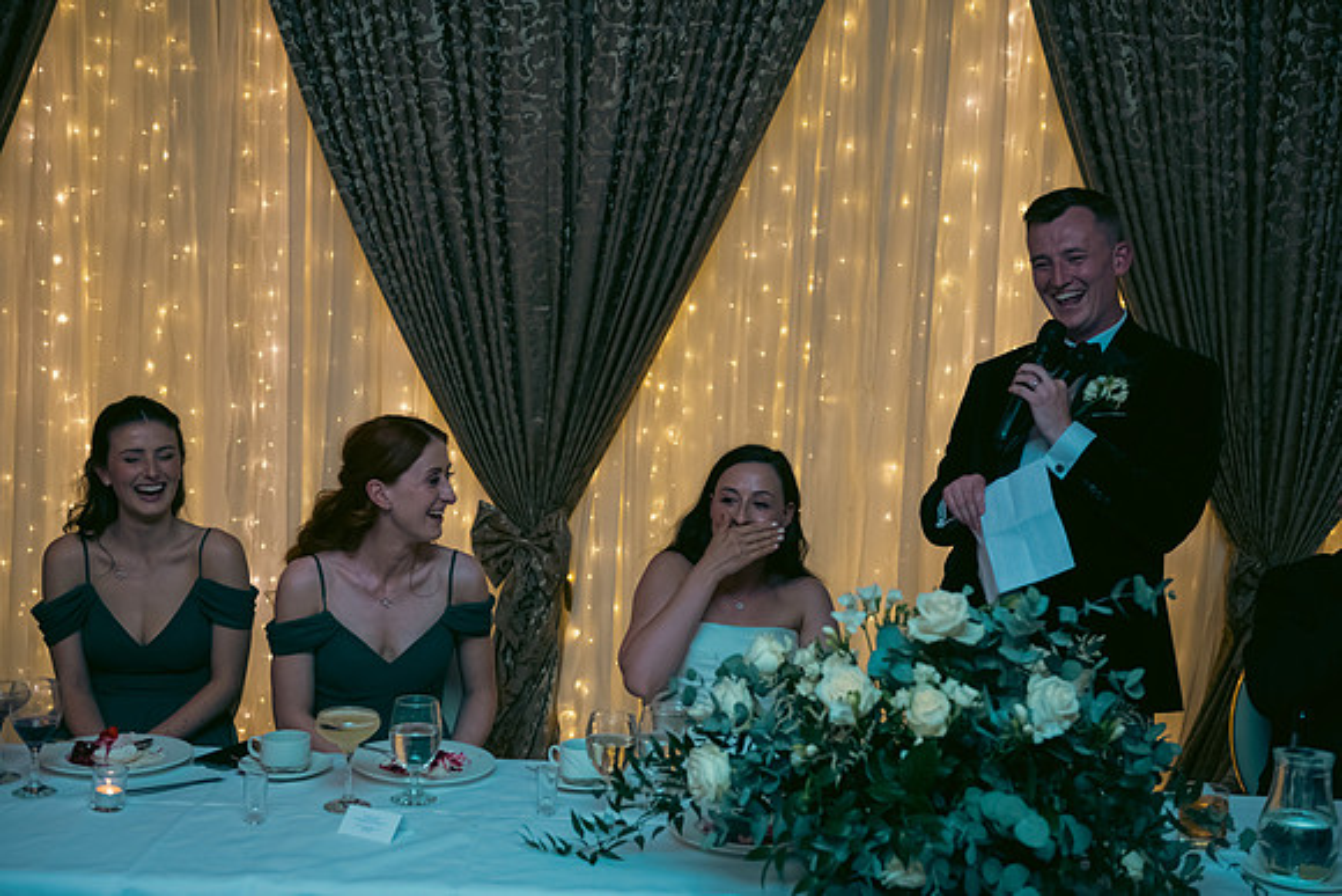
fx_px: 1864
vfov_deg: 27.0
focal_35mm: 50
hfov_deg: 39.6
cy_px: 448
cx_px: 671
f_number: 3.5
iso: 800
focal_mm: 50
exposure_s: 1/160
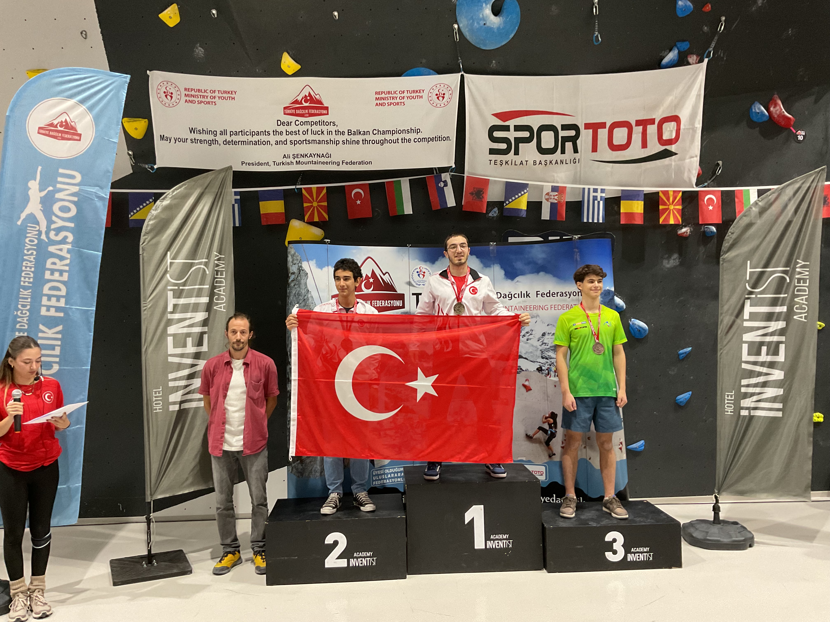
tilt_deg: +1.3
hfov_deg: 61.7
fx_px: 695
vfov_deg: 48.2
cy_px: 311
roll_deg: +0.6
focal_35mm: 29
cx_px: 415
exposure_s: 1/60
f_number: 1.8
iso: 200
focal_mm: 3
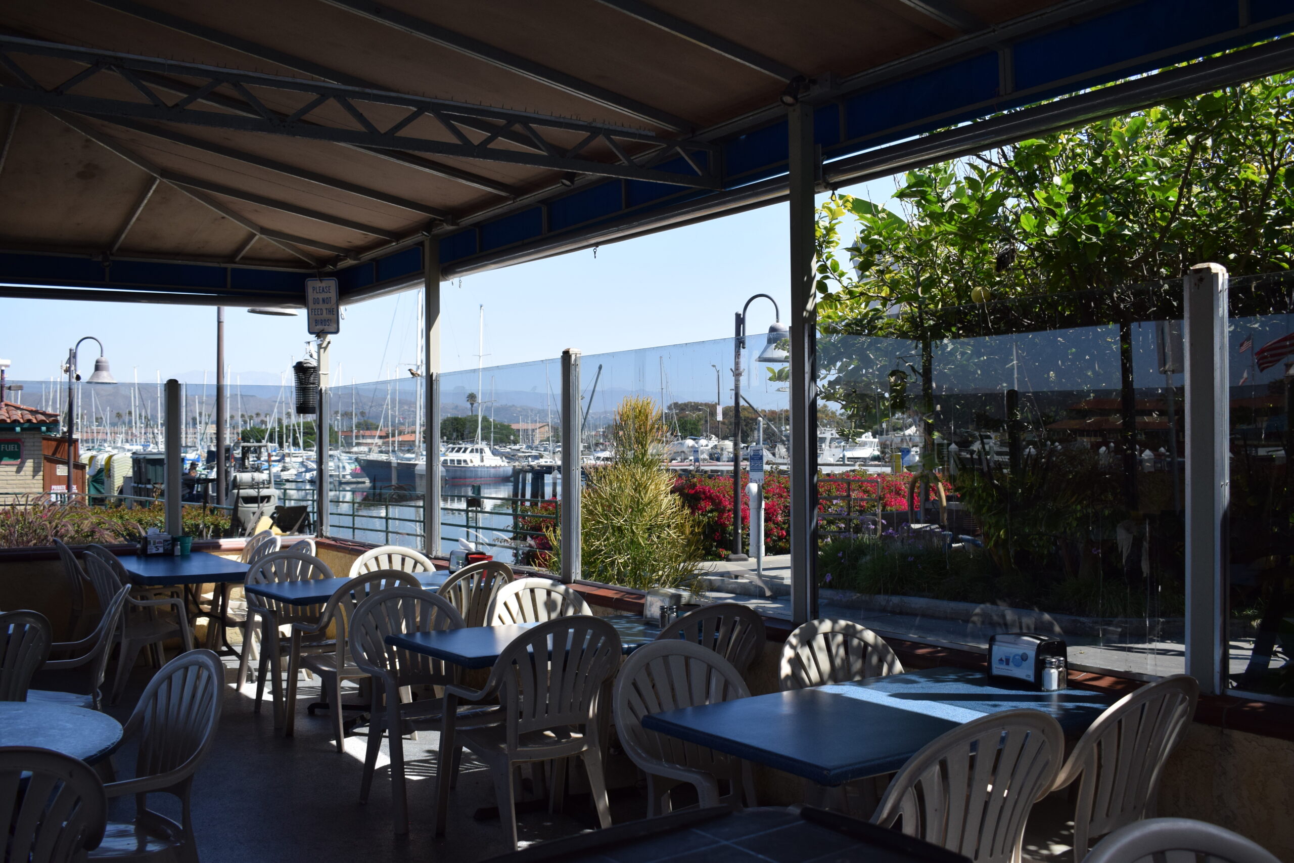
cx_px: 647
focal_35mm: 33
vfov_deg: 40.0
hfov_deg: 57.2
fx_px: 1186
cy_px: 432
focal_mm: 22
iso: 500
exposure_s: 1/1600
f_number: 6.3
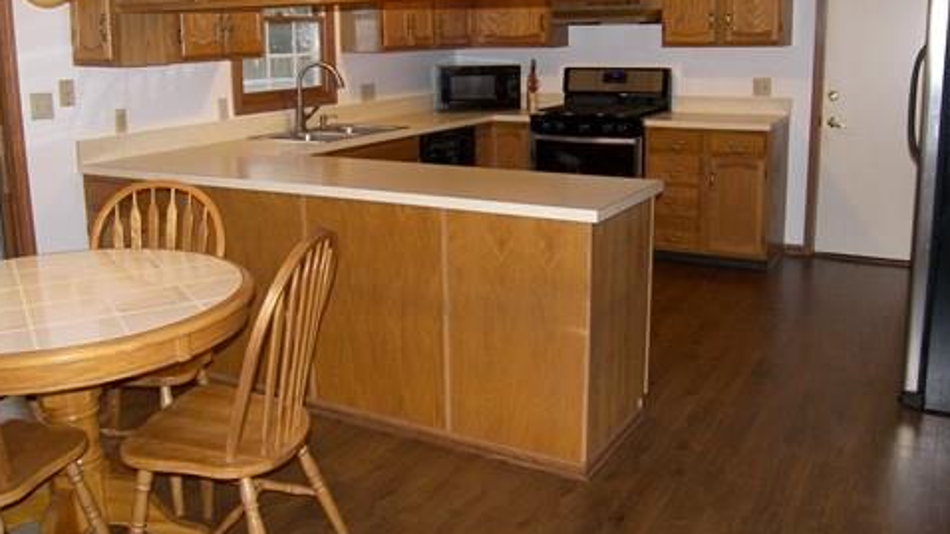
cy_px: 204
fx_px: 882
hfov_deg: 56.5
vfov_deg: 33.6
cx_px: 433
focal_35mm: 35
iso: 100
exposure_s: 1/30
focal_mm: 5
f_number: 2.8
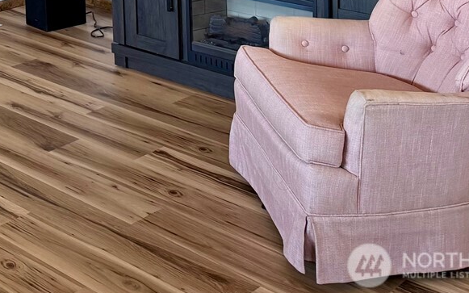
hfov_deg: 26.3
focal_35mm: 70
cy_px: -186
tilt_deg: -4.0
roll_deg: +2.5
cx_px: -89
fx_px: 895
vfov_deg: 16.4
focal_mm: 6.76
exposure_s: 1/90
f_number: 1.78
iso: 200
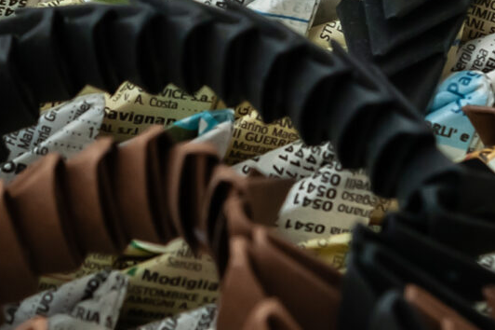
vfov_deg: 5.9
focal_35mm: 231
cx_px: 135
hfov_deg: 8.9
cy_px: -55
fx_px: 3174
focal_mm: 48
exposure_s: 1/125
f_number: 8
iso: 400
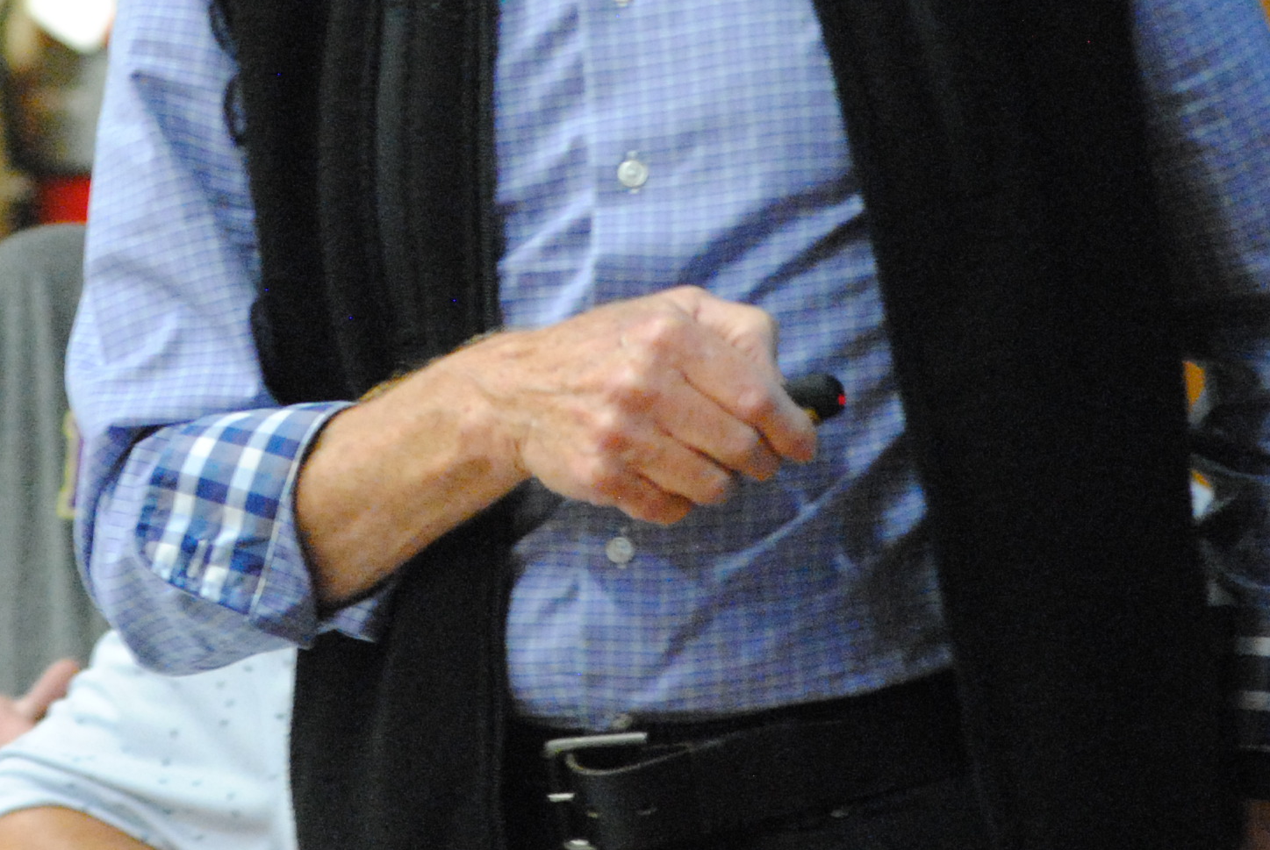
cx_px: 274
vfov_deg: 3.3
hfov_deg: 4.9
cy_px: -25
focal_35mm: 421
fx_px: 14883
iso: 1600
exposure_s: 1/15
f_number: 4.5
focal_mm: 105
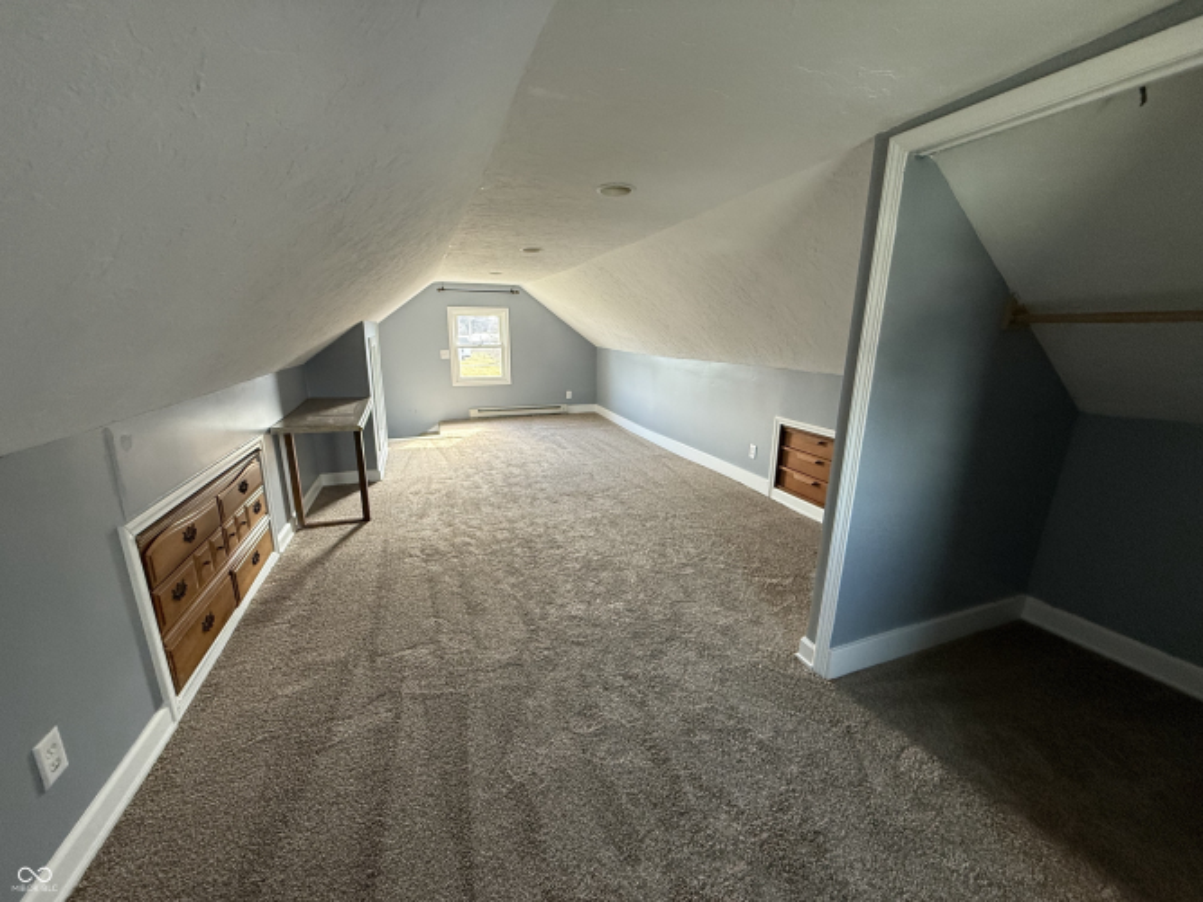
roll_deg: -1.0
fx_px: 486
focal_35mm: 14
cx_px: 602
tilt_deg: -14.1
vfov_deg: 85.7
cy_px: 451
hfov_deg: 102.1
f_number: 2.2
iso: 320
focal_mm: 2.22
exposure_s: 1/94
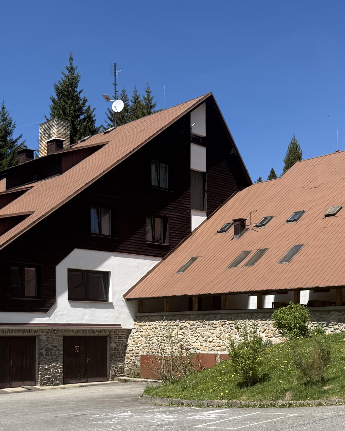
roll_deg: +1.0
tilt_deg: +0.0
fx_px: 651
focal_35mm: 51
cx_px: 239
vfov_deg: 35.7
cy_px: 328
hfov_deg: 29.4
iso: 80
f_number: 1.78
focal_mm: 6.76
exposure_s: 1/4405
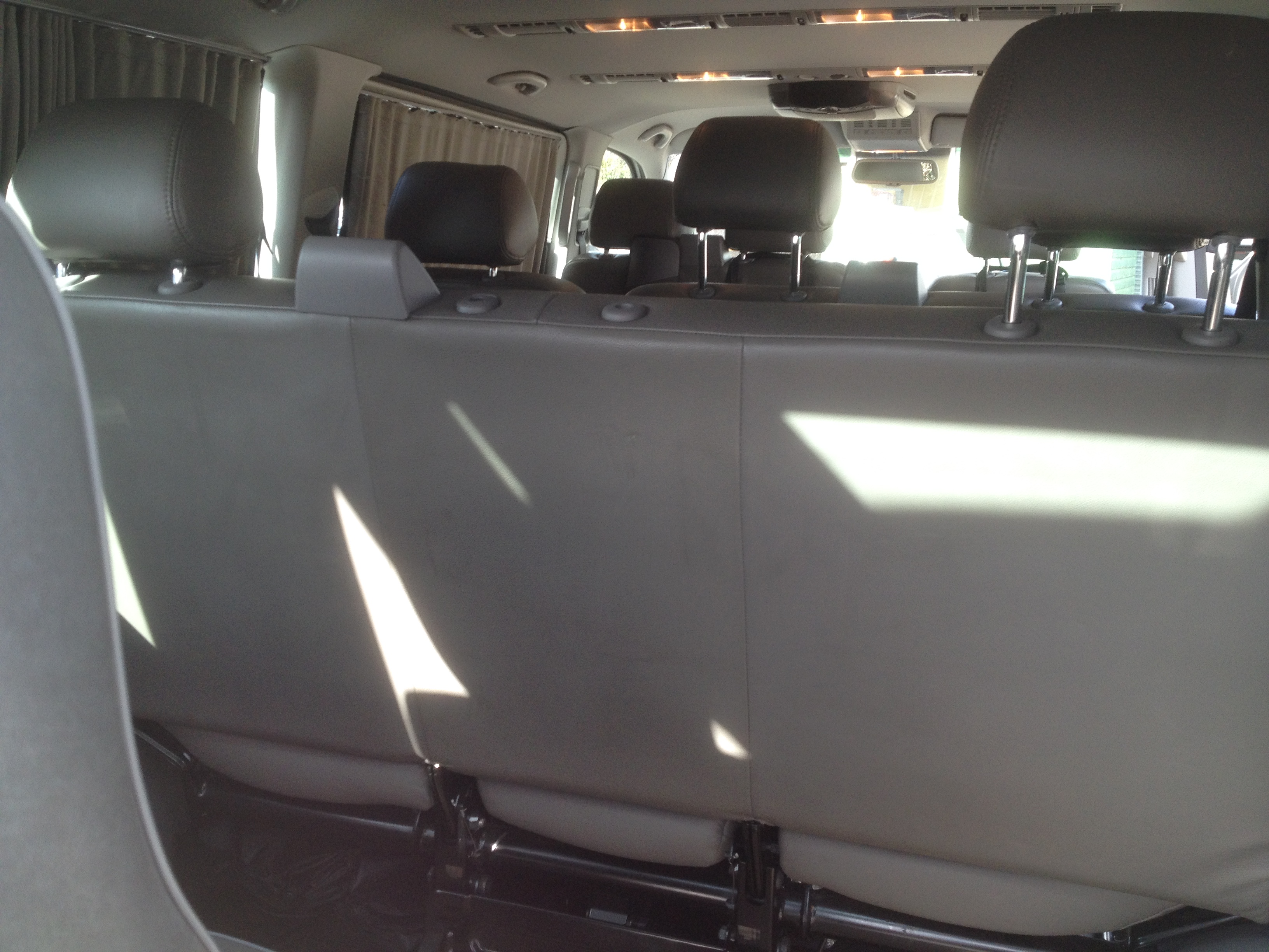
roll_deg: -1.4
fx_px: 1283
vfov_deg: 40.7
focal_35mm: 35
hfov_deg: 52.6
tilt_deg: -14.7
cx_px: 634
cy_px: 476
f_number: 2.4
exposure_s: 1/120
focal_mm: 4.28
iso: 64
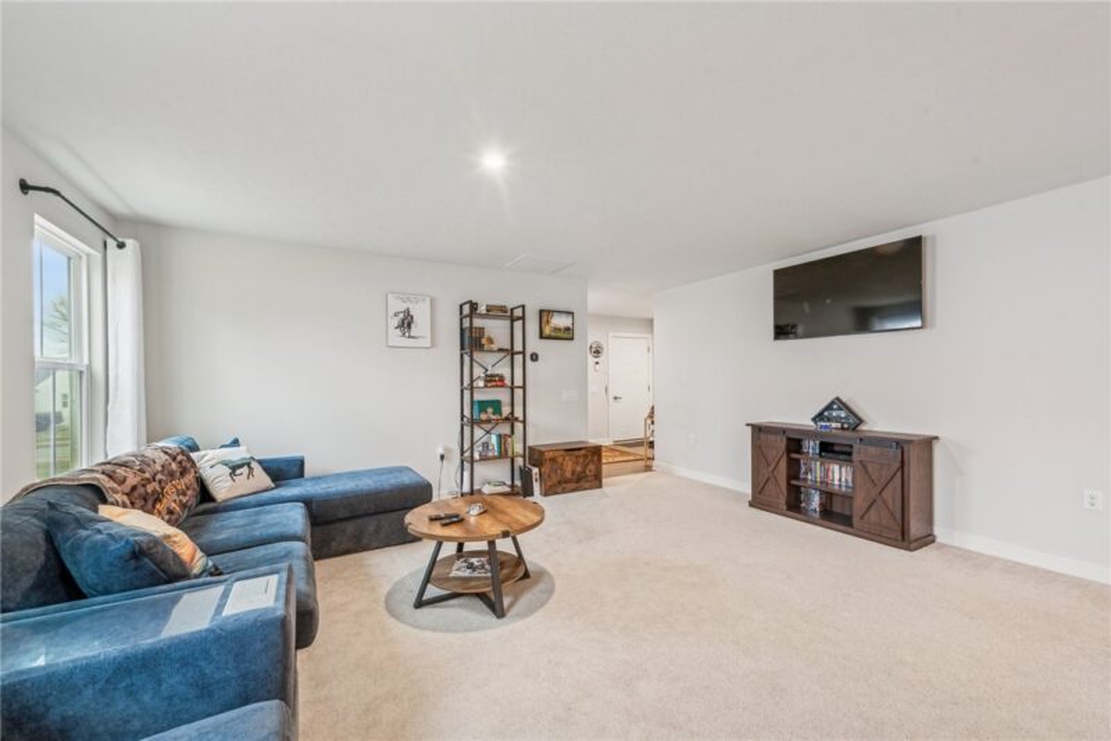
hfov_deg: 104.2
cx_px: 556
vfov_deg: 81.3
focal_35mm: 14
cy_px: 370
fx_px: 432
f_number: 11
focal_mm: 14
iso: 100
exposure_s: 1/8
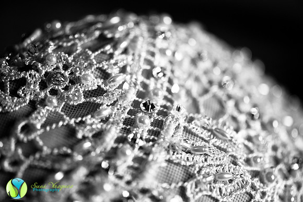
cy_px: 101
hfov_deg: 19.5
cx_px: 152
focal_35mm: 105
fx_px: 883
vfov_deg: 13.0
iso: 500
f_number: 4
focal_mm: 105
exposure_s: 1/160
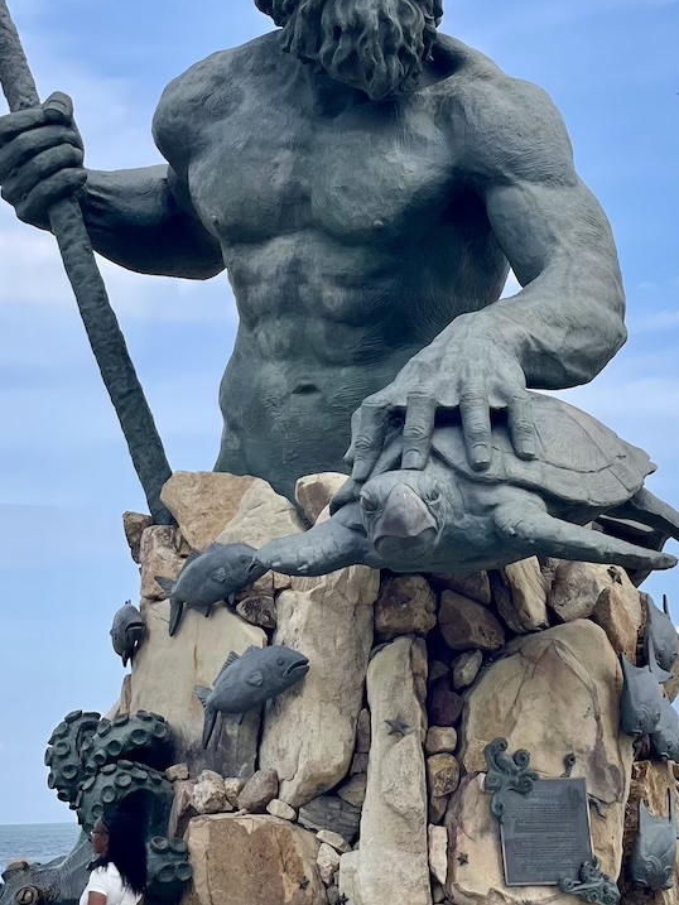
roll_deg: +1.2
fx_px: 2275
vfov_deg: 22.4
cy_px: 337
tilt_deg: +13.1
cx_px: 386
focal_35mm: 87
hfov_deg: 17.0
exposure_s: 1/2083
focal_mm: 6
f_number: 2
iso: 32
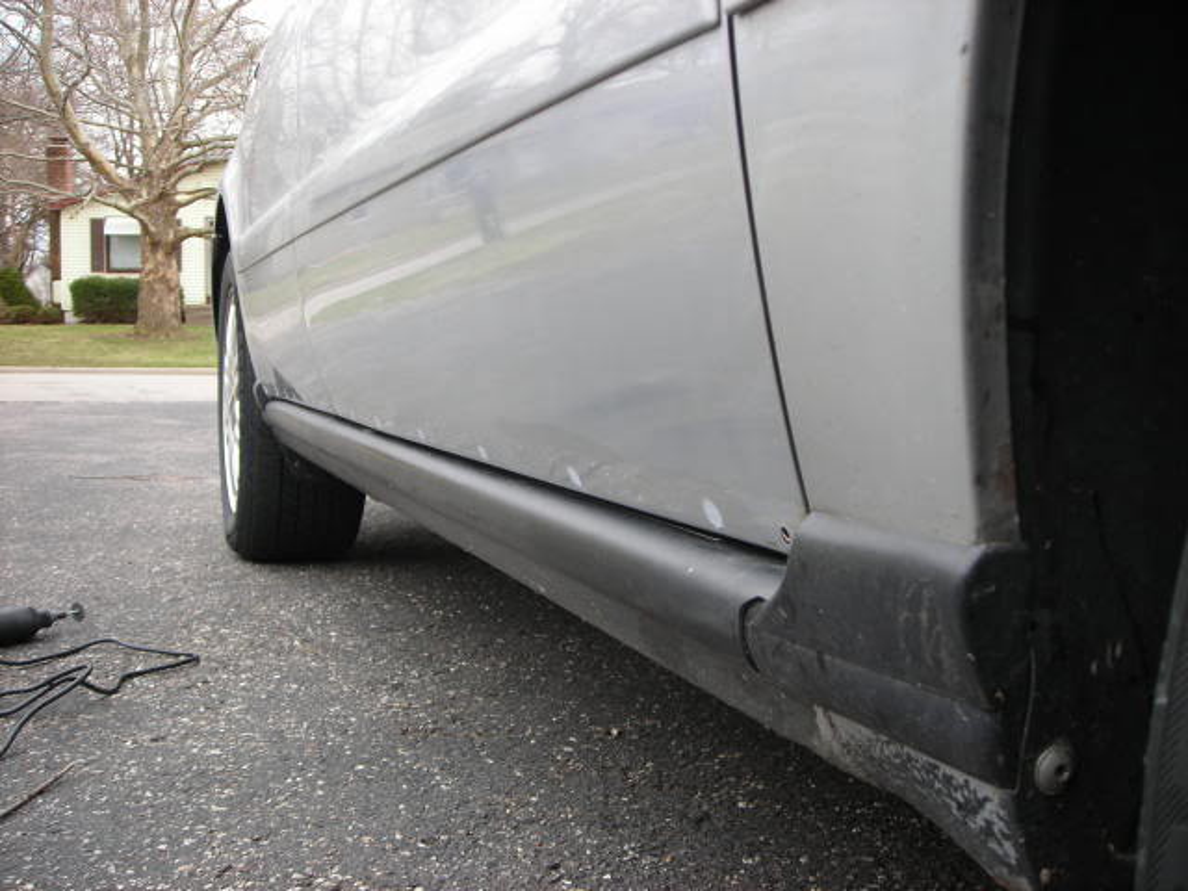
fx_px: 1304
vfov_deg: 37.7
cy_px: 446
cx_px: 594
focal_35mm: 38
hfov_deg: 49.0
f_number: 3.2
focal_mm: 6.3
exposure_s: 1/47.1
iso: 50
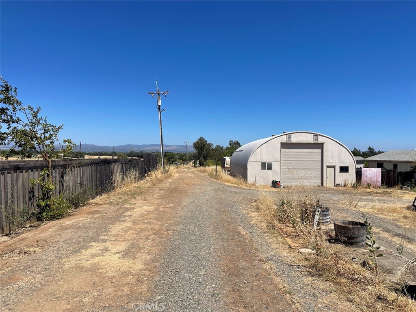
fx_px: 300
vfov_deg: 54.9
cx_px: 208
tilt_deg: -1.8
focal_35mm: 25
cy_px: 156
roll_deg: -1.1
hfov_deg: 69.4
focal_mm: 5.1
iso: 32
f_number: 1.6
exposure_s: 1/5128
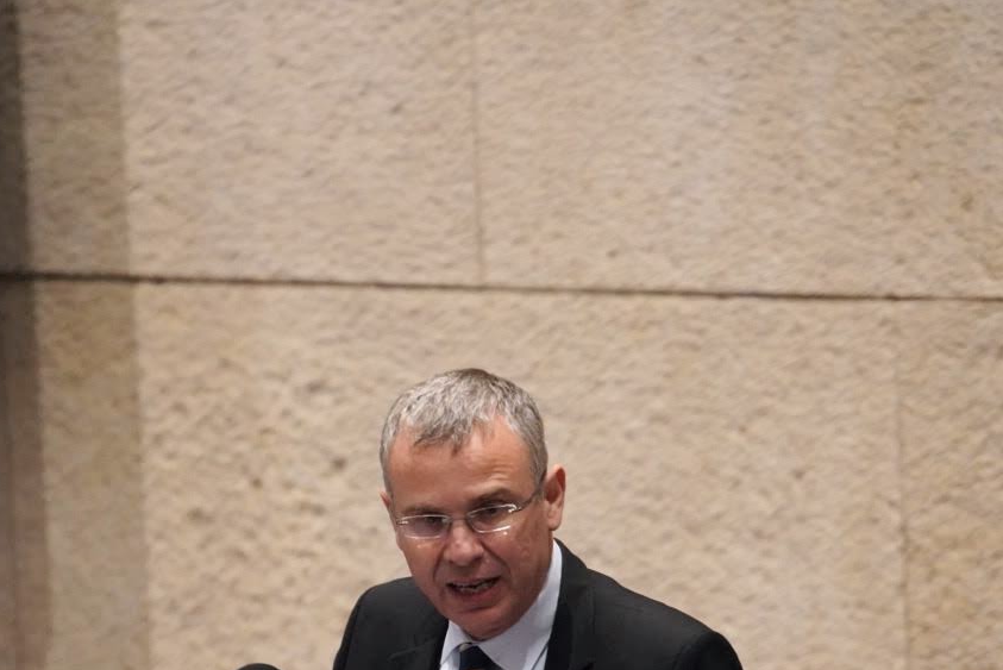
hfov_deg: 3.6
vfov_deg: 2.4
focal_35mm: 575
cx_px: 349
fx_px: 16028
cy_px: 639
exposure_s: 1/200
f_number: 5.6
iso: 10000
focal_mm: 300
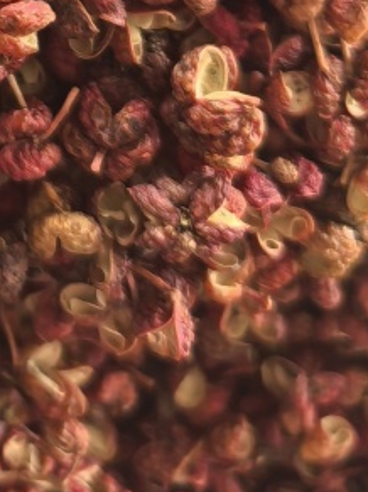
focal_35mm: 99
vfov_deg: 17.4
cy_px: -297
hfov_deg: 13.9
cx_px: -204
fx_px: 1404
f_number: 2
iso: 250
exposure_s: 1/100
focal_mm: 6.98
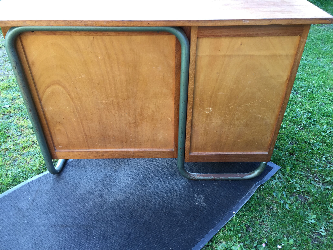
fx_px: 279
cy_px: 125
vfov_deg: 48.2
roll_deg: -0.8
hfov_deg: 61.7
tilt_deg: -37.2
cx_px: 166
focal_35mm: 29
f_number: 2.2
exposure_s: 1/50
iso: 32
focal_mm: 4.15
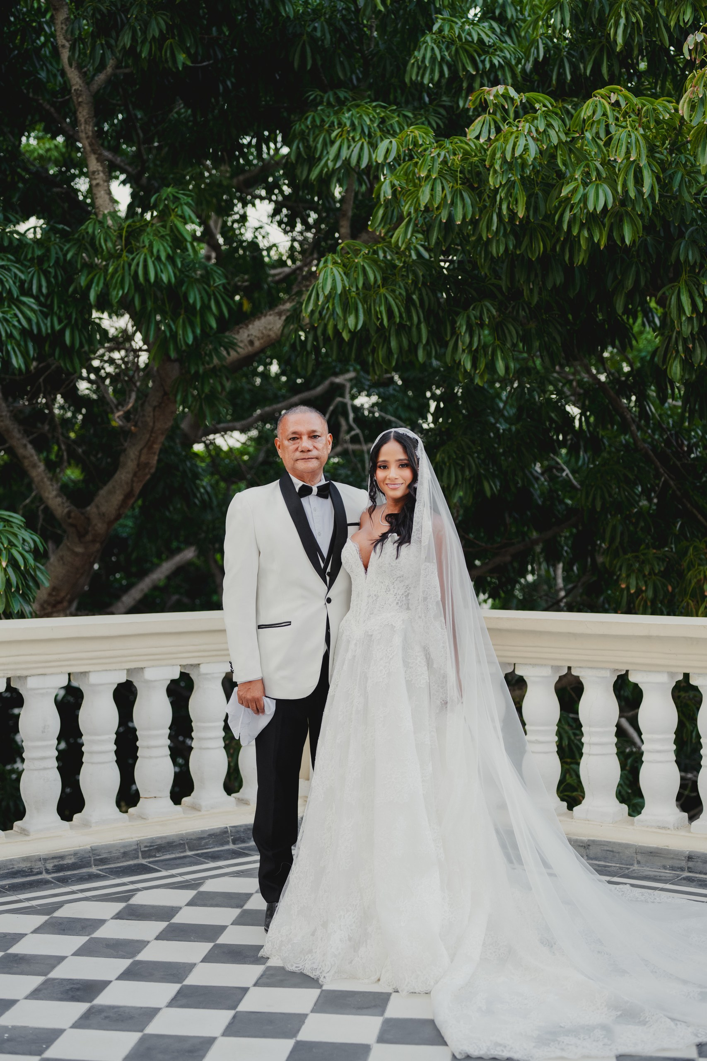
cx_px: 354
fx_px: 1473
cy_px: 530
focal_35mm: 50
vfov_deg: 39.6
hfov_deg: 27.0
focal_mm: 50
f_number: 2.8
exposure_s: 1/500
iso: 640
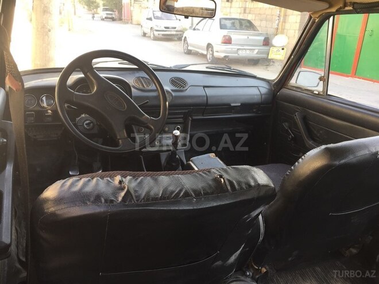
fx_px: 318
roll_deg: -5.2
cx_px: 190
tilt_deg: -22.5
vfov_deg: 48.2
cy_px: 142
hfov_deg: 61.7
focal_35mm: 29
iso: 32
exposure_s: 1/100
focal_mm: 4.15
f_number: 2.2
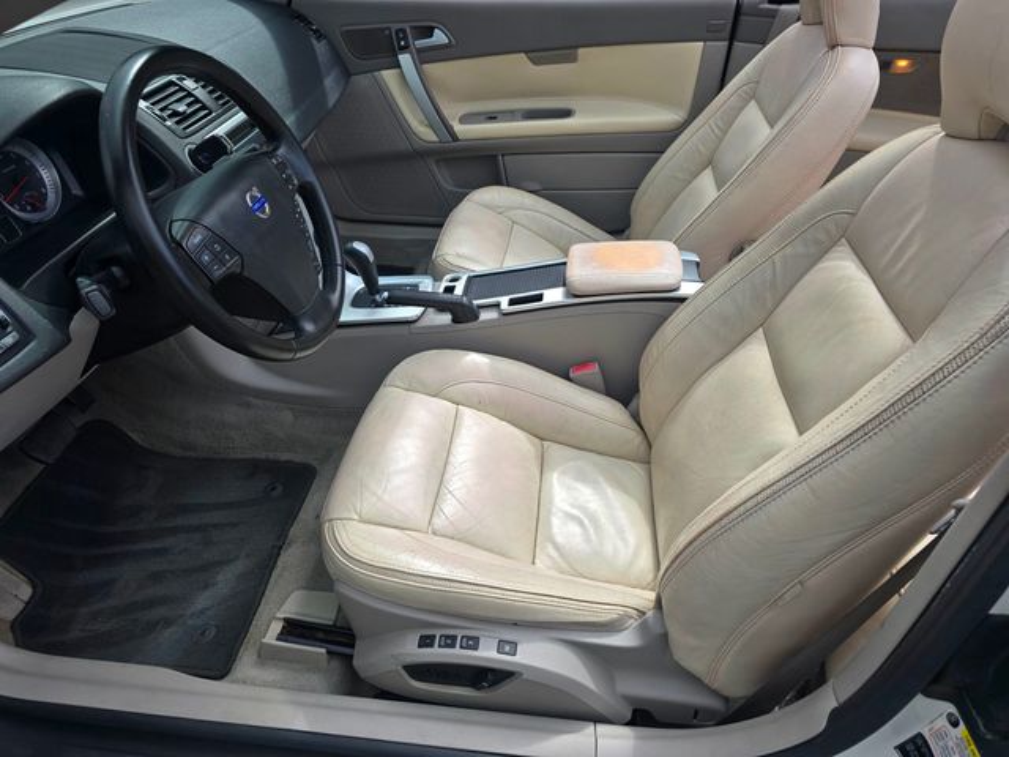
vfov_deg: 58.9
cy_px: 378
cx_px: 504
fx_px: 670
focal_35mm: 23
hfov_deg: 73.9
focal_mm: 6.3
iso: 12
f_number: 1.7
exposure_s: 1/272
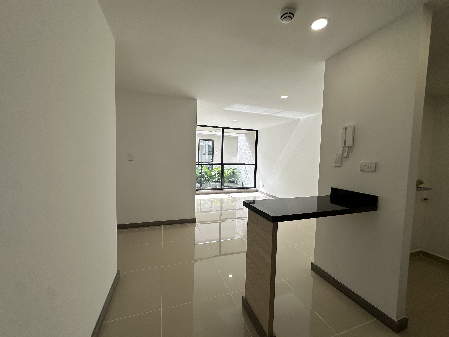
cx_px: 224
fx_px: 182
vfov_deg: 85.7
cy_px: 168
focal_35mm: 14
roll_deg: -2.1
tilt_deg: -2.6
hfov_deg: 102.1
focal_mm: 2.22
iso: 50
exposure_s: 1/245
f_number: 2.2
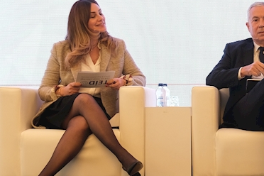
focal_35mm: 100
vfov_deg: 13.7
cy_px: 61
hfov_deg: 19.8
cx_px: 263
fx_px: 733
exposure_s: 1/125
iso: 800
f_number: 2.8
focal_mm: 20.6
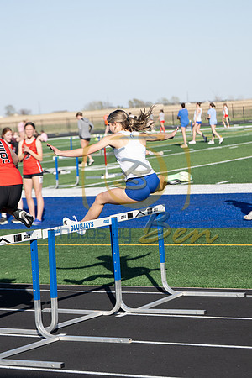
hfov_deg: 13.0
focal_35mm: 105
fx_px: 1102
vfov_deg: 19.5
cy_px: 189
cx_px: 126
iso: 100
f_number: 3.2
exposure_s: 1/1250
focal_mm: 70
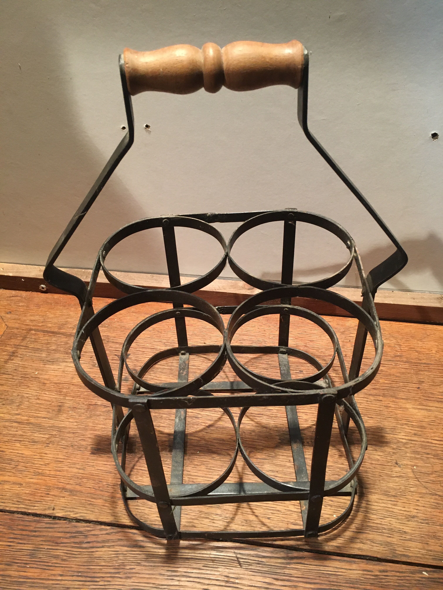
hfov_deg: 48.2
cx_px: 222
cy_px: 295
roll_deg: +2.0
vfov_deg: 61.7
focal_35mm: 29
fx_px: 495
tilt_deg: -41.2
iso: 200
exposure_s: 1/33
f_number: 2.2
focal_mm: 4.15
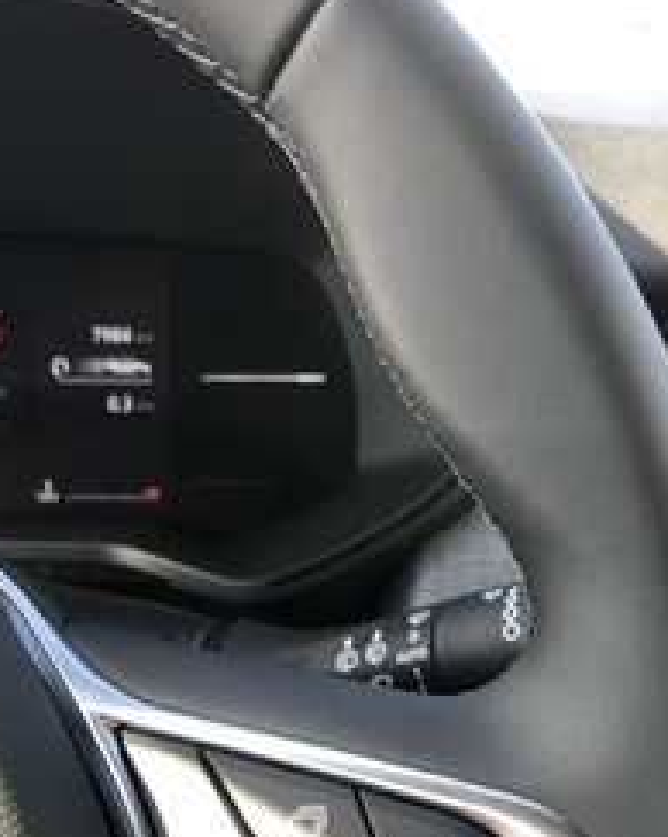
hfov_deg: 31.4
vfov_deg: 36.9
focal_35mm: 48
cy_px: 715
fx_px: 1188
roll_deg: -1.2
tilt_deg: -32.0
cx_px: 293
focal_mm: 3.99
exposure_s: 1/109
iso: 40
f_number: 1.8
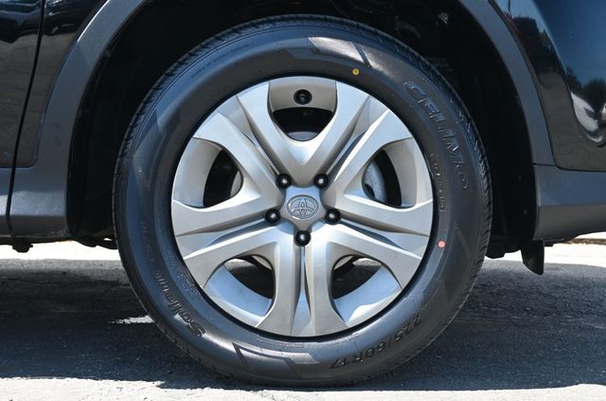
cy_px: 200
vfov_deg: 21.4
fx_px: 1058
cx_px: 303
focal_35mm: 63
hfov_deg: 32.0
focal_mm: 42
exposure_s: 1/160
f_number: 5.6
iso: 400
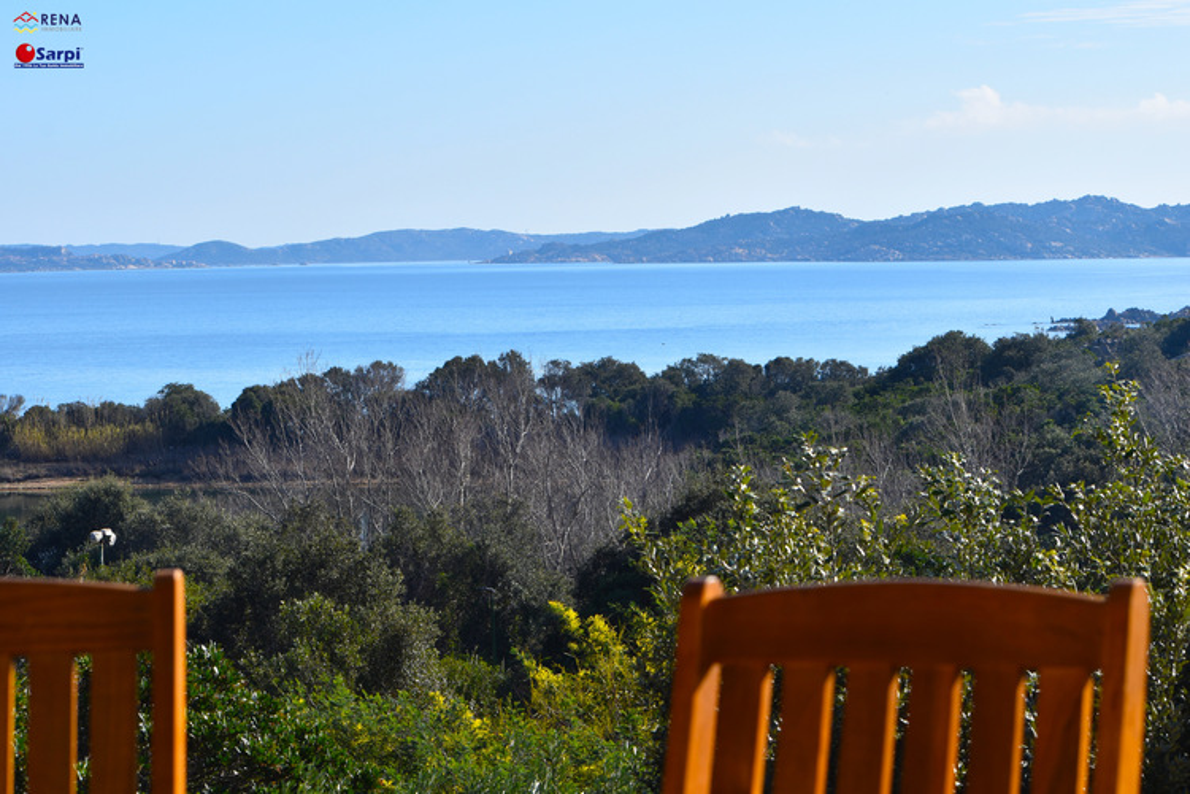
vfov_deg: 13.0
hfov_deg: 19.5
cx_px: 595
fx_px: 3471
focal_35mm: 105
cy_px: 397
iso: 100
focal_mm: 70
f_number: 10
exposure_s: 1/200
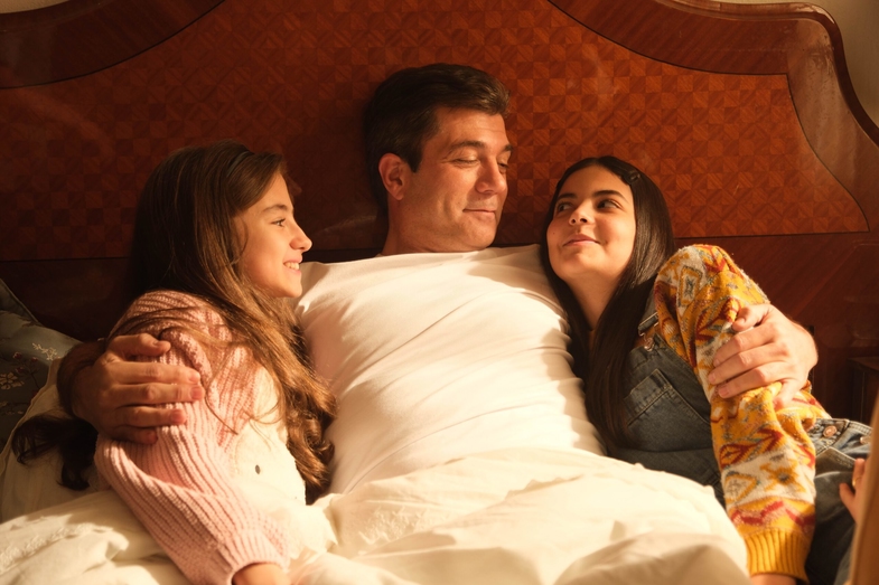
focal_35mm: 50
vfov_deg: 27.0
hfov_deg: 39.6
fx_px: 1220
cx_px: 440
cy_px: 292
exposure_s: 1/200
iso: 500
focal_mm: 33.2
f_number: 2.8
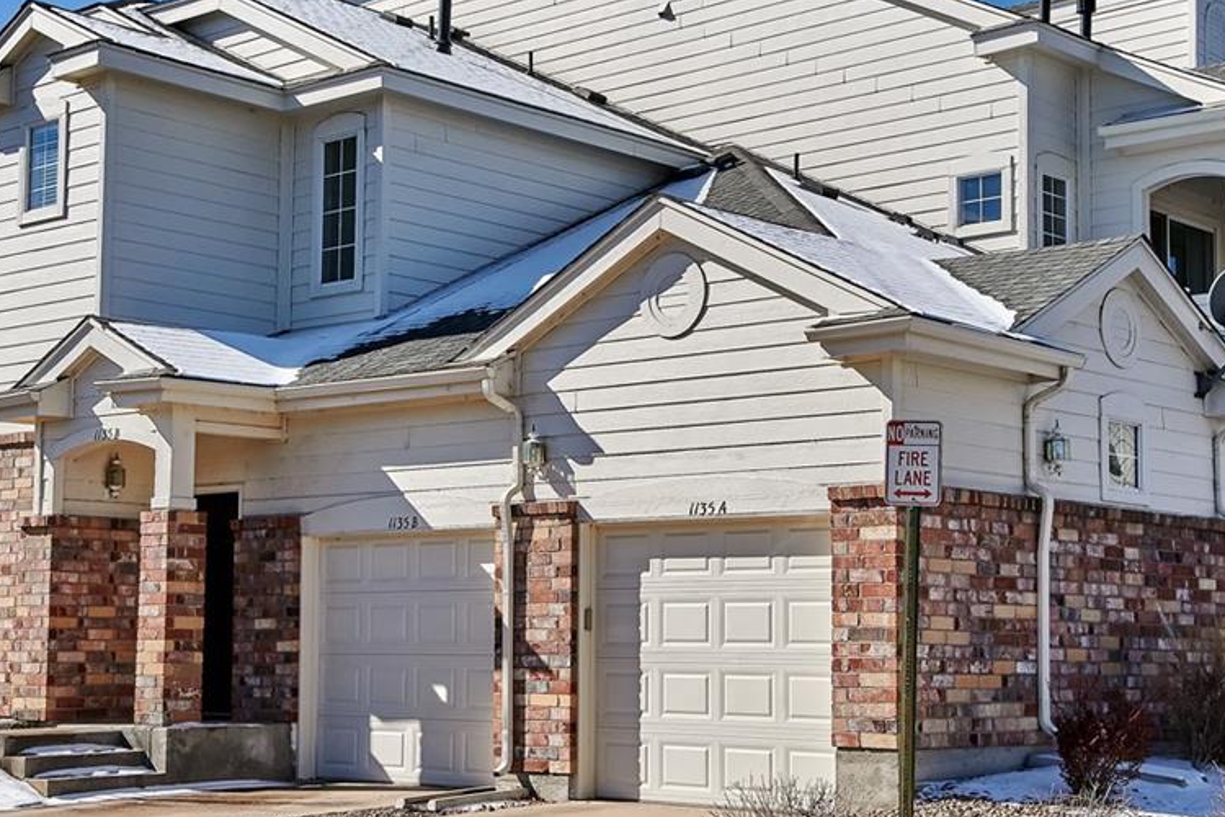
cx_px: 593
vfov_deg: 21.2
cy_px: 389
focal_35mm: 64
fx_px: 2178
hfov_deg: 31.4
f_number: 10
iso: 400
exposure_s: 1/1600
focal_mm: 30
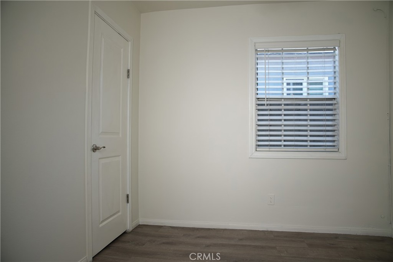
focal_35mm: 24
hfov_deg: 73.7
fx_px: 262
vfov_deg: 53.1
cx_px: 196
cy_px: 131
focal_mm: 24
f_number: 5
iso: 250
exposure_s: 1/60
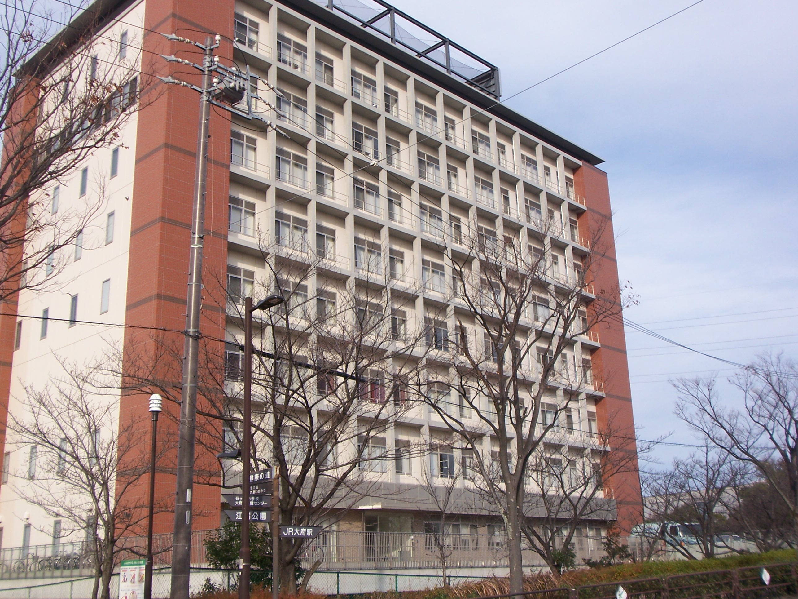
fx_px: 899
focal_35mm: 39
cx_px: 399
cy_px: 300
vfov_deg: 36.8
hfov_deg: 47.9
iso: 64
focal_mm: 6.4
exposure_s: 1/400
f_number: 3.9
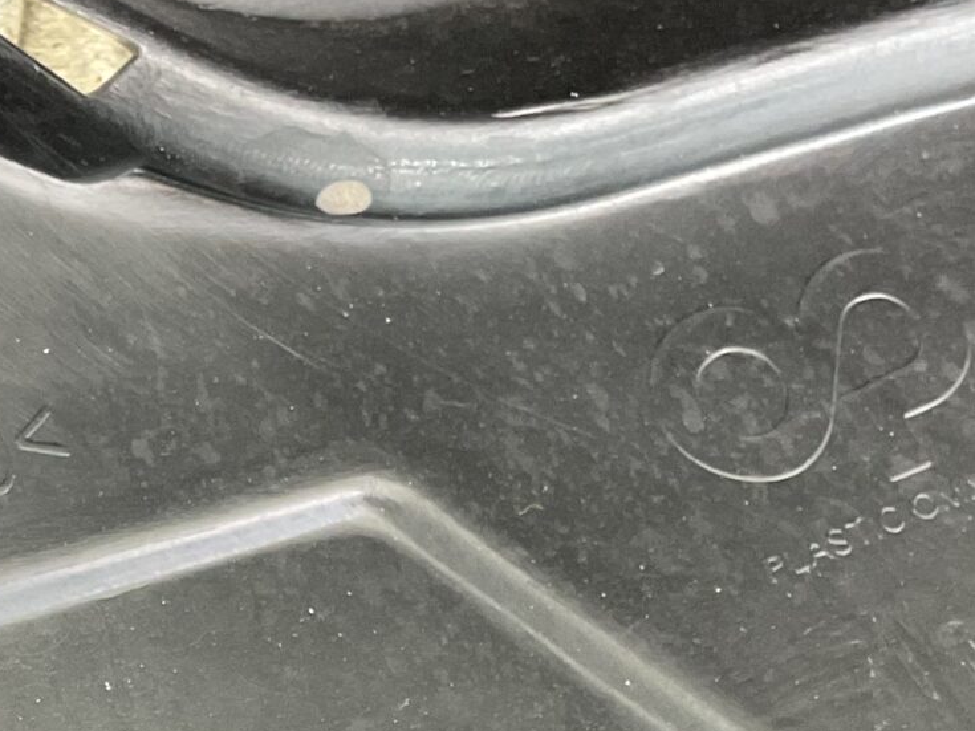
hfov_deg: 18.8
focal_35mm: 101
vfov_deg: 14.2
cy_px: 898
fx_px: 2844
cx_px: -40
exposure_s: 1/60
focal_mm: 3
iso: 100
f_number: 1.8
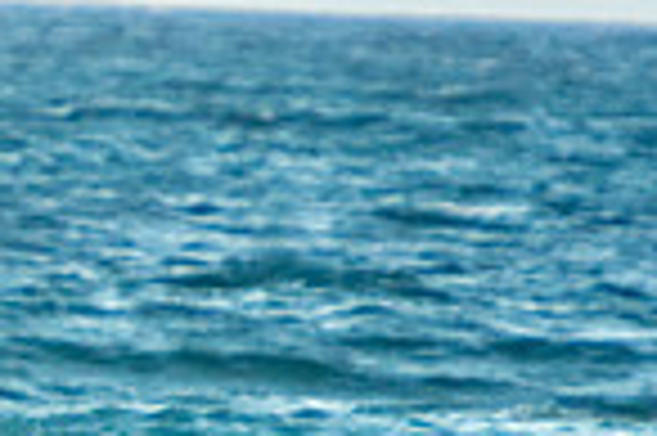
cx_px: -612
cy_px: 681
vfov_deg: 0.7
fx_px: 35383
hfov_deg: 1.1
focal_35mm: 1941
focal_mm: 320
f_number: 5.6
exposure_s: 1/800
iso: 1000
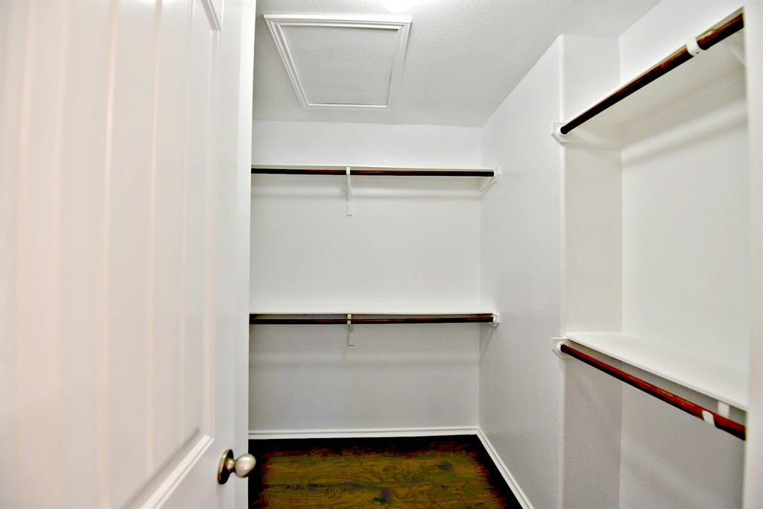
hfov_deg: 104.2
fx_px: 297
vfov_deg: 81.2
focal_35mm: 14
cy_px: 254
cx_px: 382
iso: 640
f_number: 4
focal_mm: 14
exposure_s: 1/60
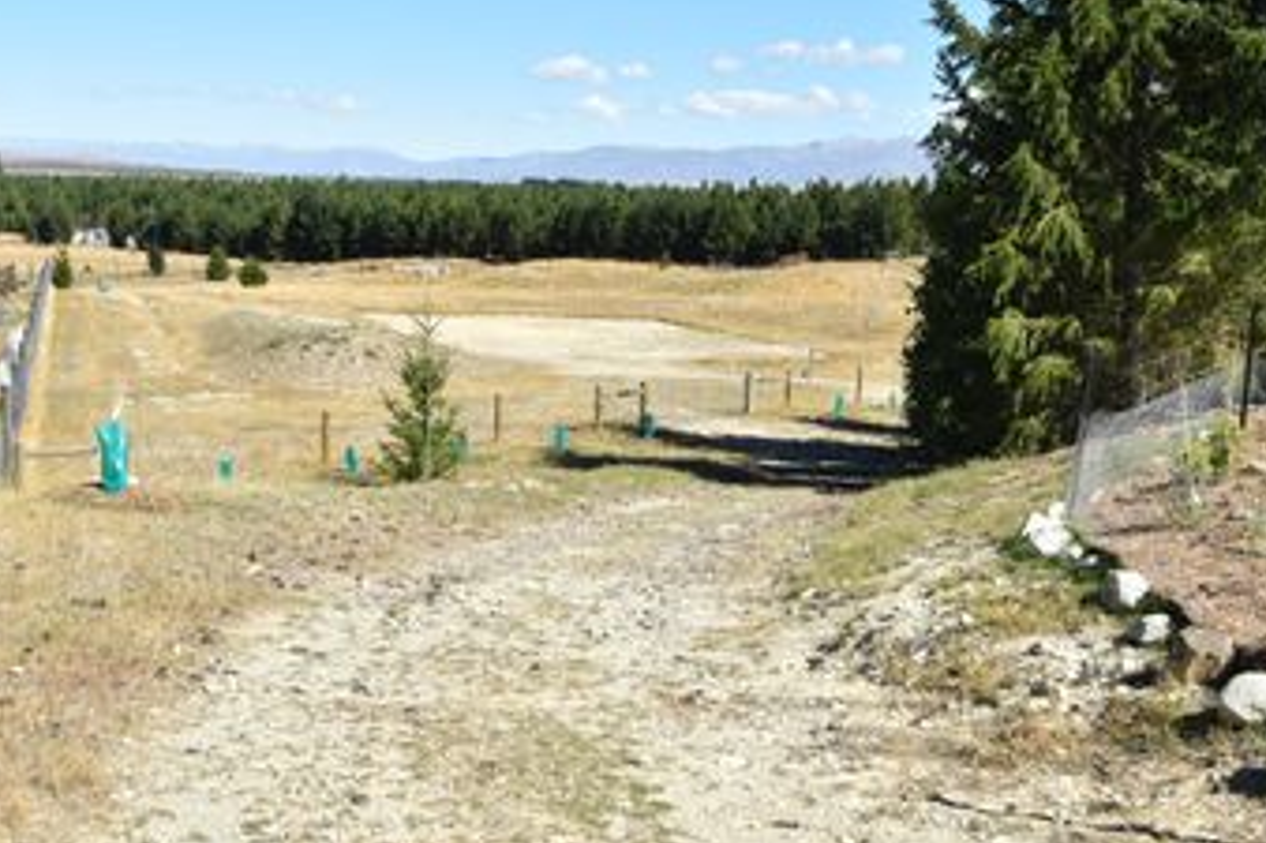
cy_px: 425
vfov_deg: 27.0
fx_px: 1757
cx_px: 611
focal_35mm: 50
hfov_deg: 39.6
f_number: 9
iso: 200
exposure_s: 1/400
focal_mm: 24
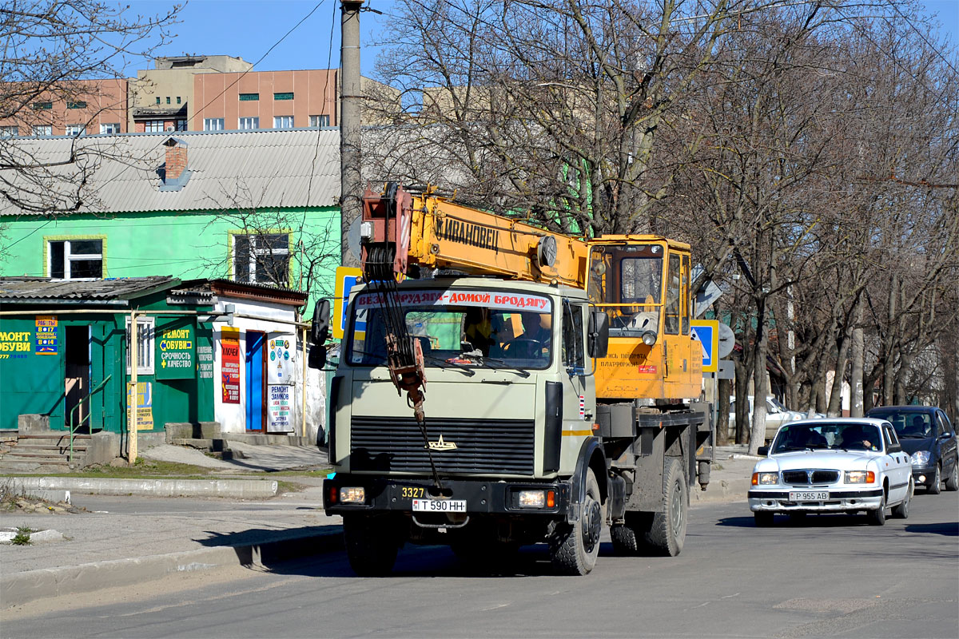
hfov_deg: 20.6
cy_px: 320
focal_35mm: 99
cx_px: 480
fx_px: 2637
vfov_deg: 13.8
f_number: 5.3
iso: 100
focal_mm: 66
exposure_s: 1/500
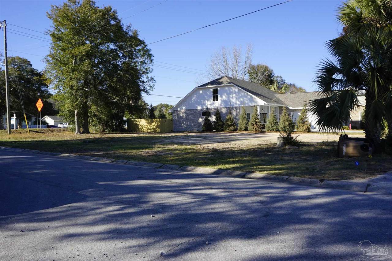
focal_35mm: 28
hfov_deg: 65.5
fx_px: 305
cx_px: 196
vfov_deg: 46.4
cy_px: 130
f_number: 11
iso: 100
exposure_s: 1/80
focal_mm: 28
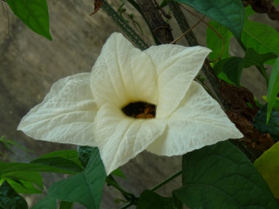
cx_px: 140
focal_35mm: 89
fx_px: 717
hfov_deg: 22.0
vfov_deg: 16.6
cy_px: 104
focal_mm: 9
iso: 100
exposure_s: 1/250
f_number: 4.5
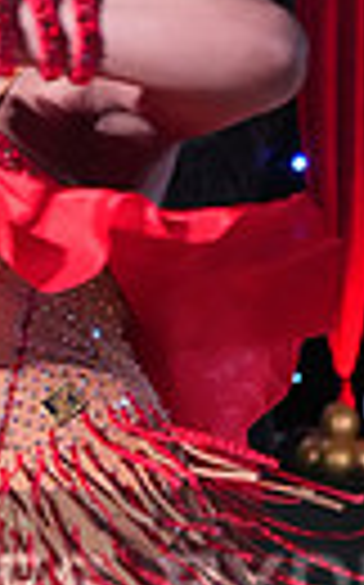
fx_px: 2959
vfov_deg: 11.1
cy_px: 644
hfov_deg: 7.0
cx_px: -65
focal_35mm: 186
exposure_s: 1/400
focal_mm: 41
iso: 8000
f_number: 5
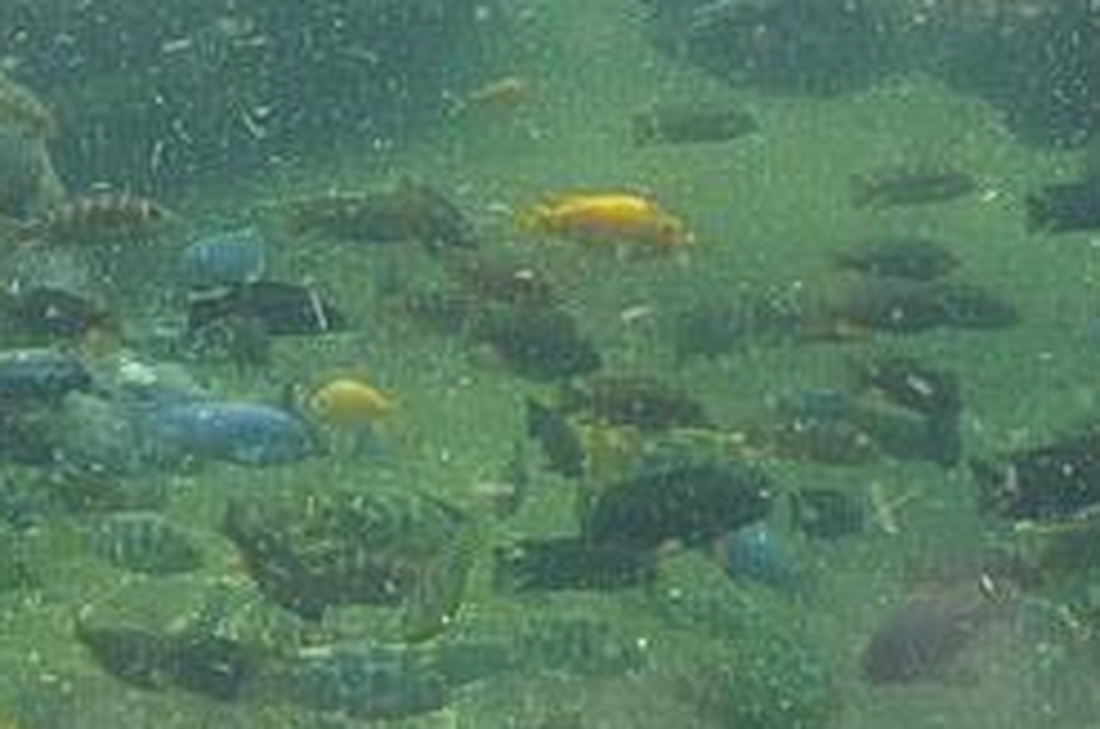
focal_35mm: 85
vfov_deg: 15.6
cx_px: 809
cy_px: -38
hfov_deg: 23.7
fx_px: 2592
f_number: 5.6
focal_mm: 24
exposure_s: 1/125
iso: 400
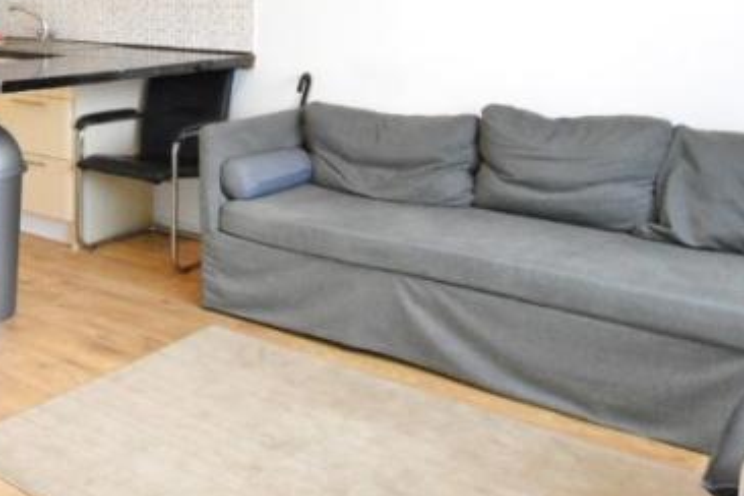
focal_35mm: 42
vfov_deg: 30.1
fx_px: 868
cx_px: 67
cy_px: 25
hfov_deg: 42.4
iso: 2200
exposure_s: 1/125
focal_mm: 10
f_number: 3.5
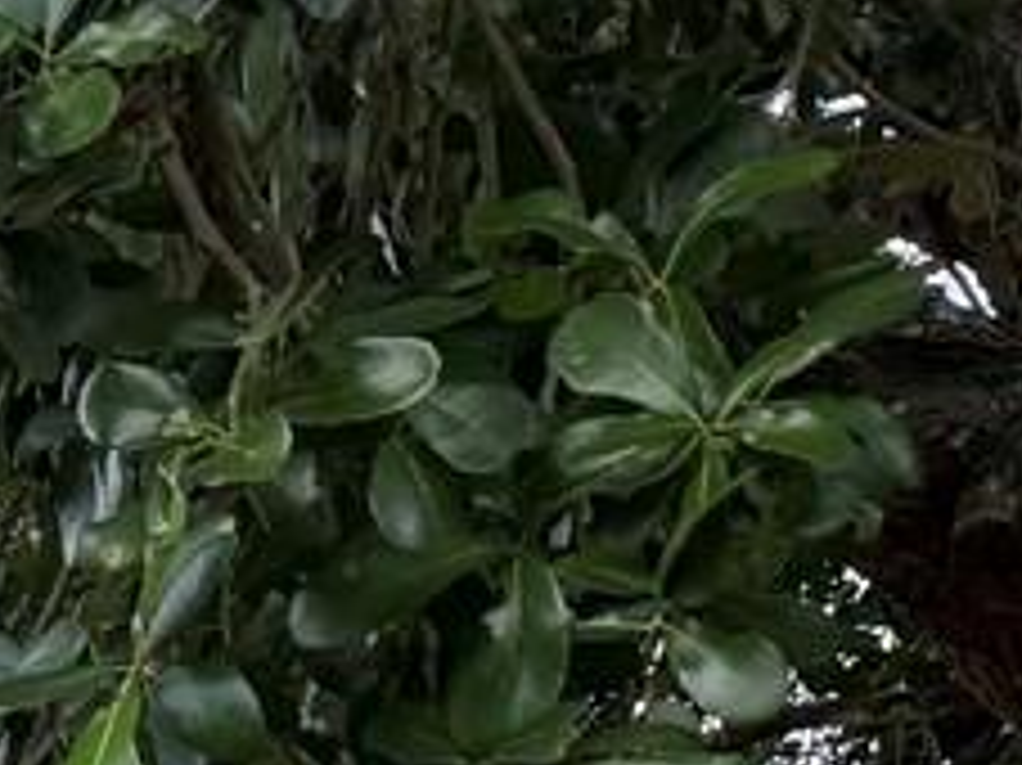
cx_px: -2359
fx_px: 4987
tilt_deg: -3.9
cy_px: 2538
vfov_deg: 7.4
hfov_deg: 8.8
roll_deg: +0.1
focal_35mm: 169
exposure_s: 1/1522
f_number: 1.78
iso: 100
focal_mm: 6.76
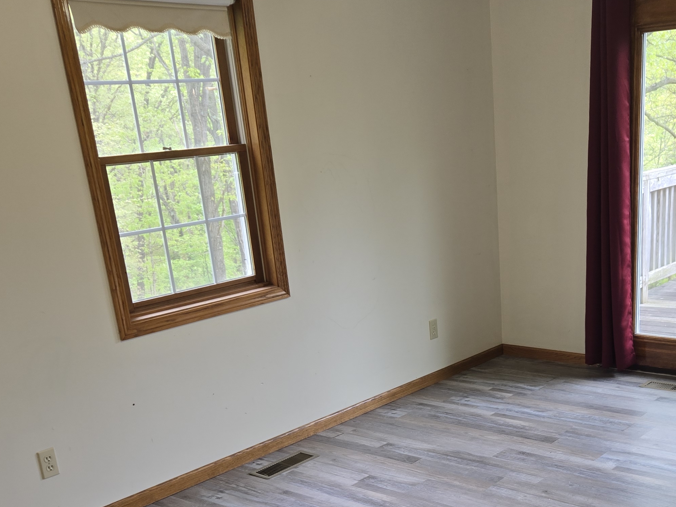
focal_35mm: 46
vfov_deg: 30.2
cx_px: 439
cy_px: 454
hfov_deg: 40.8
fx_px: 898
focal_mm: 5.4
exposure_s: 1/120
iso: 50
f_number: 1.8
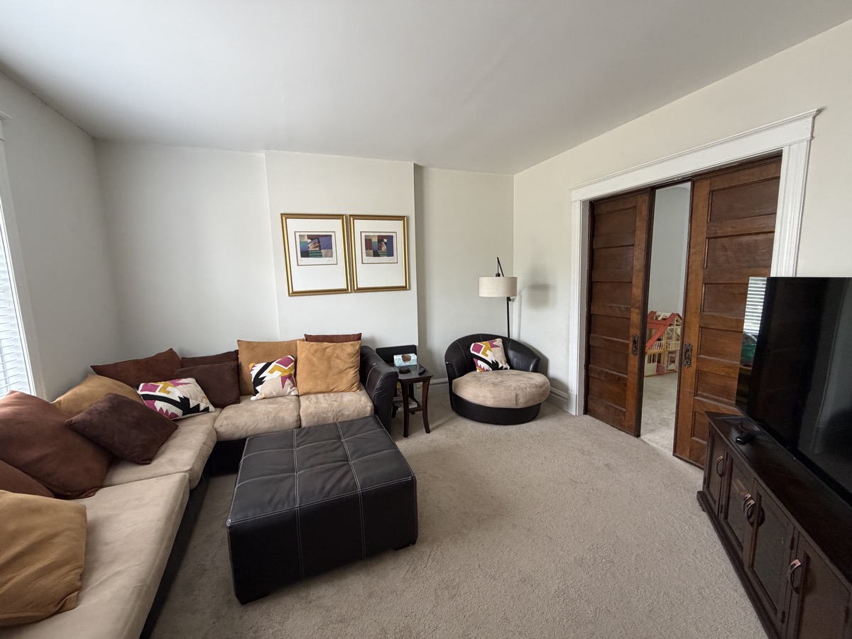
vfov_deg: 85.7
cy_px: 320
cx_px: 426
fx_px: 345
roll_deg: +1.8
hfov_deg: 102.1
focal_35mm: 14
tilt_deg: -6.3
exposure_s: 1/108
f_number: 2.2
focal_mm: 2.22
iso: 320
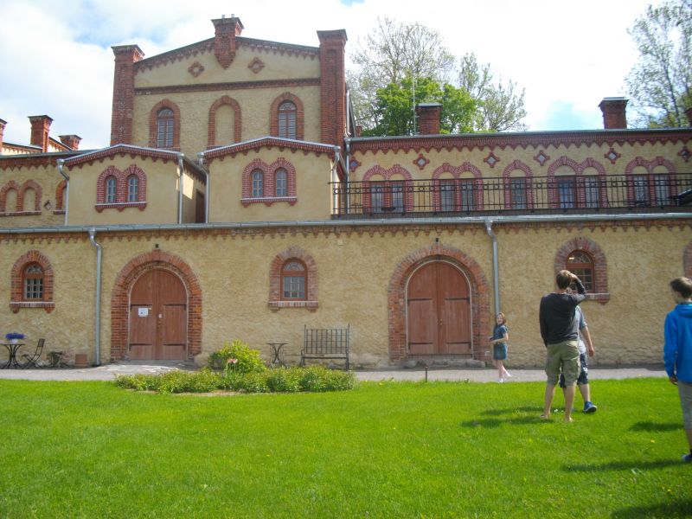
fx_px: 620
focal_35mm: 31
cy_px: 260
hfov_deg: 58.4
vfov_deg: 45.4
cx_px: 346
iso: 100
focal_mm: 5.7
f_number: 8.8
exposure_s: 1/160
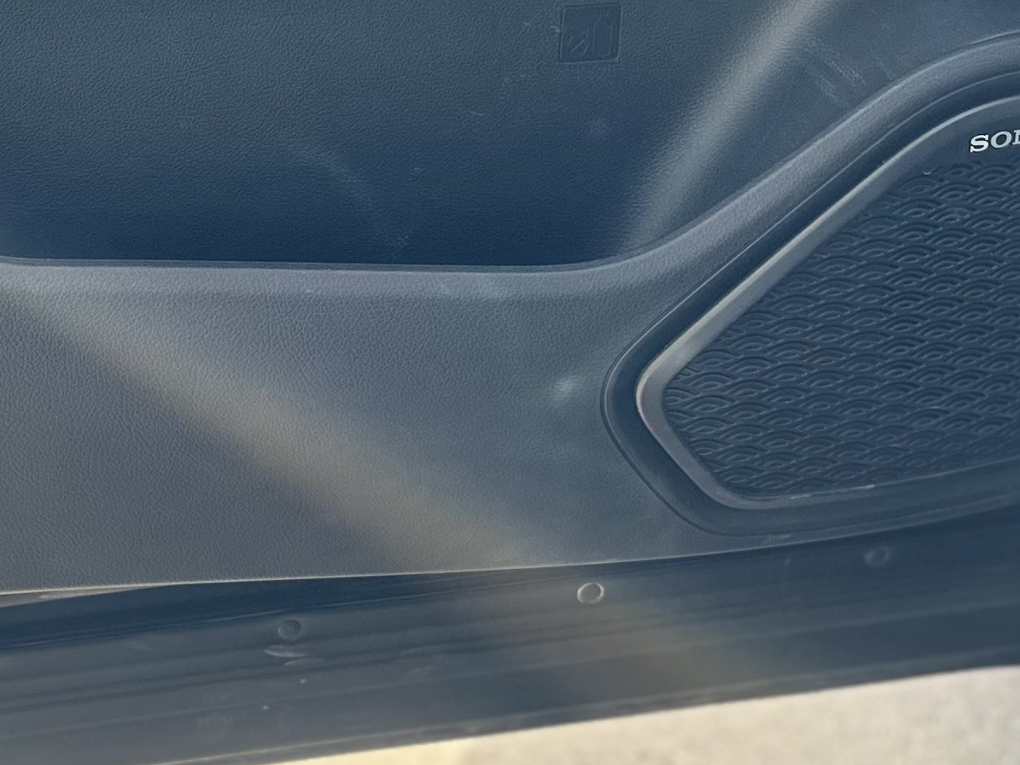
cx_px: 261
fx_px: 2416
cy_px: -268
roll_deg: -0.3
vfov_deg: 16.8
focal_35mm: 82
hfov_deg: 23.6
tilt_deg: -22.8
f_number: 1.78
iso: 80
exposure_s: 1/322
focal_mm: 6.86
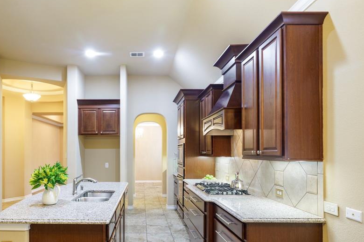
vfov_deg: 58.7
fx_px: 212
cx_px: 146
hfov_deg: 80.3
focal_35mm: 21
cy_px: 153
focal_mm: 16
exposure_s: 1.6
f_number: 8
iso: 200
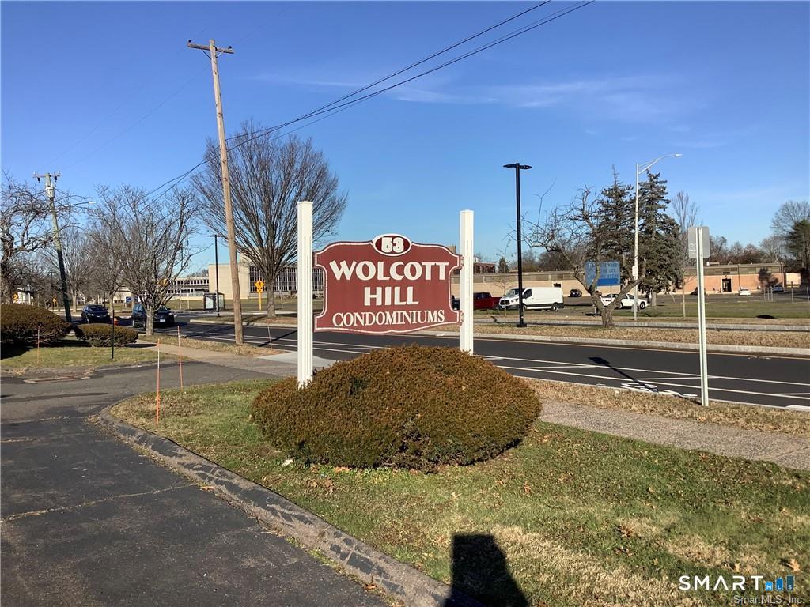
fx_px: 725
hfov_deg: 58.4
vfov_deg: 45.4
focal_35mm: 31
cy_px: 304
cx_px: 405
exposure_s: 1/1773
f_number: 2.4
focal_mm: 3.3
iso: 25
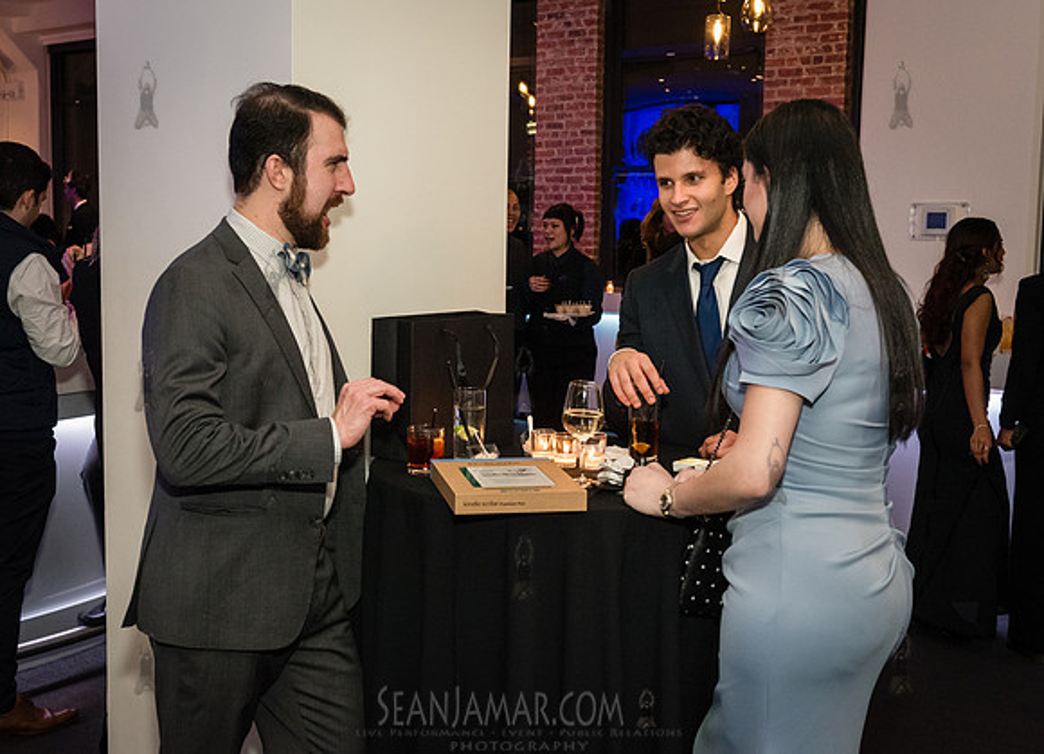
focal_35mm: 45
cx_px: 473
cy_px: 377
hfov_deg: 42.8
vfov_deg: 31.7
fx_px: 1330
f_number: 5
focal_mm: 40
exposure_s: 1/160
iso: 5000
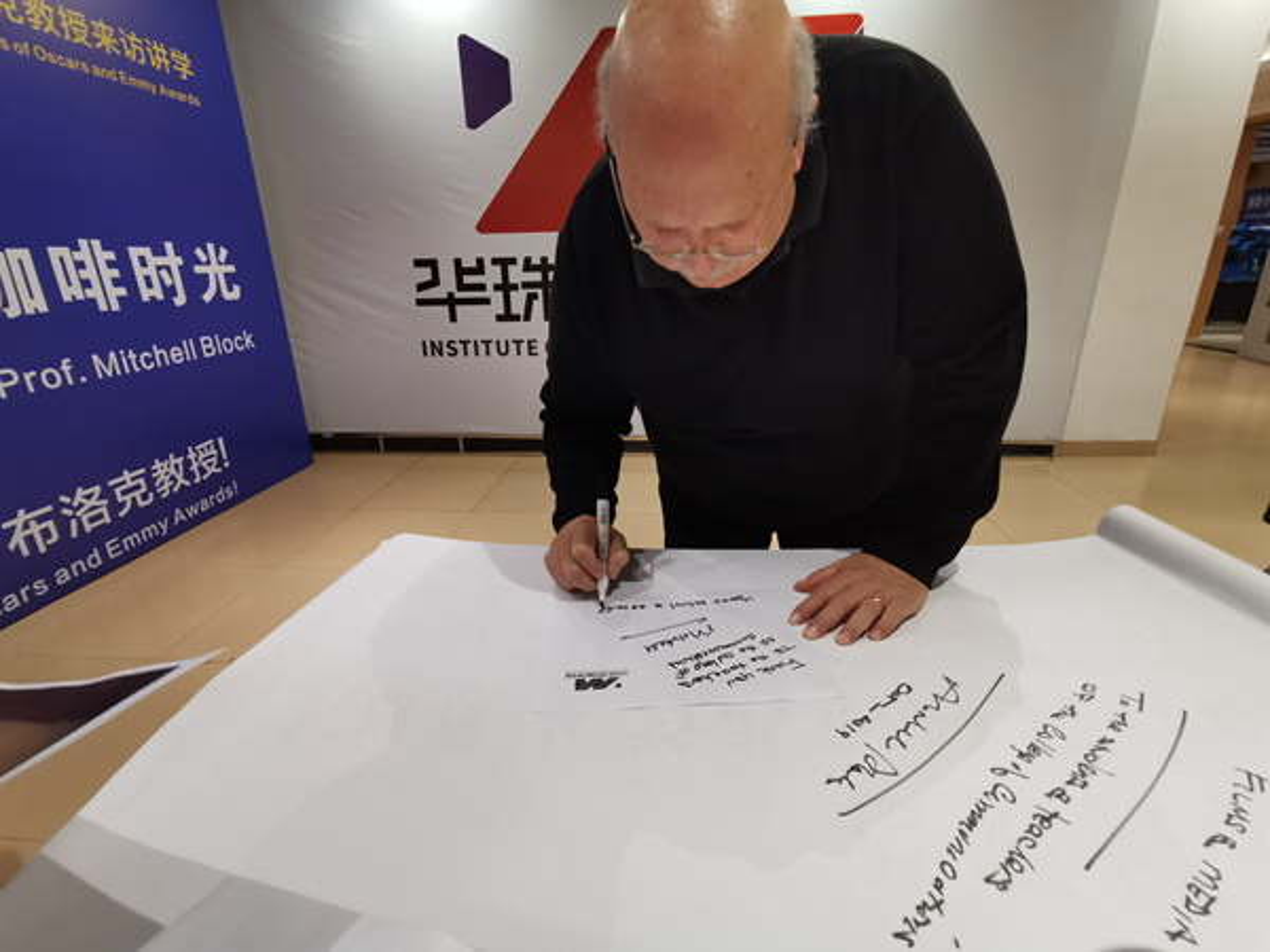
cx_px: 635
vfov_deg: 74.7
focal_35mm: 17
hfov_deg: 91.0
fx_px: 624
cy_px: 476
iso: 200
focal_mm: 2.23
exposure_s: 1/33.3
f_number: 2.2
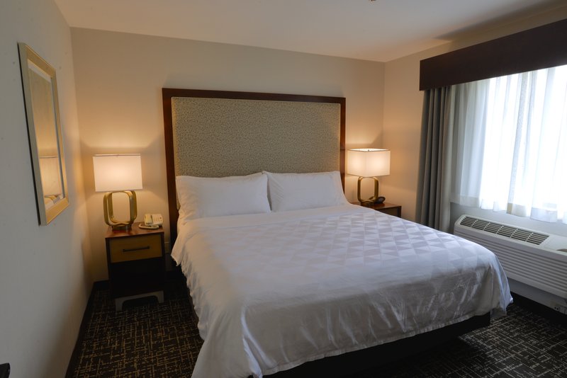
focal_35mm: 20
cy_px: 189
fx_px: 315
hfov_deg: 84.0
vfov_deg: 62.0
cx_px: 284
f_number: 16
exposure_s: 1/5
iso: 400
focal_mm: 20
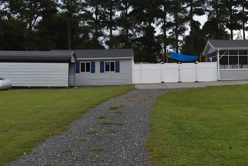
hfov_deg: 28.2
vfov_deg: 19.4
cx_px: 204
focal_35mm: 70
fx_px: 482
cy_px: 52
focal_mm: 25
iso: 100
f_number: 7.1
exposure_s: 1/200
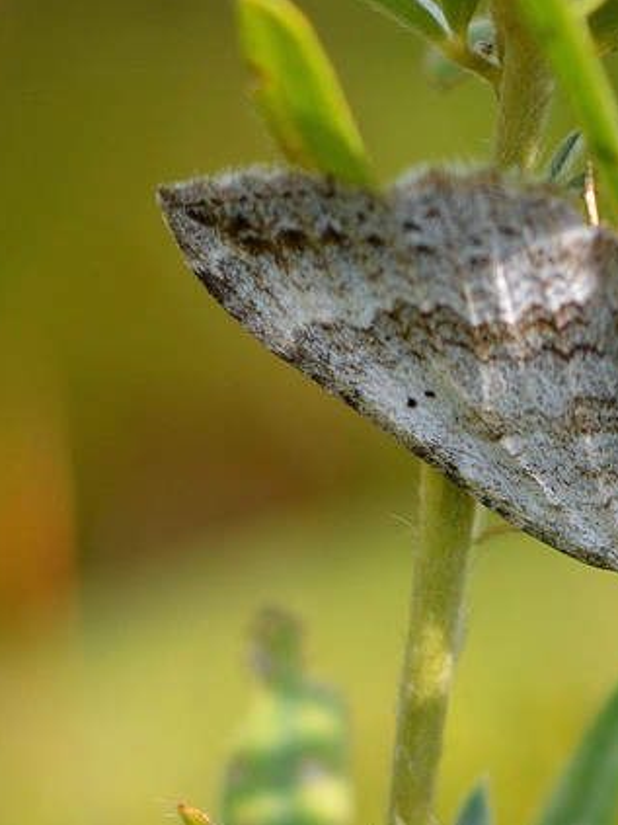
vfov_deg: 11.0
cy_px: 412
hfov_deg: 8.2
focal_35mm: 179
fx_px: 4263
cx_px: 614
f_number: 5.6
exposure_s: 1/500
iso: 320
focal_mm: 82
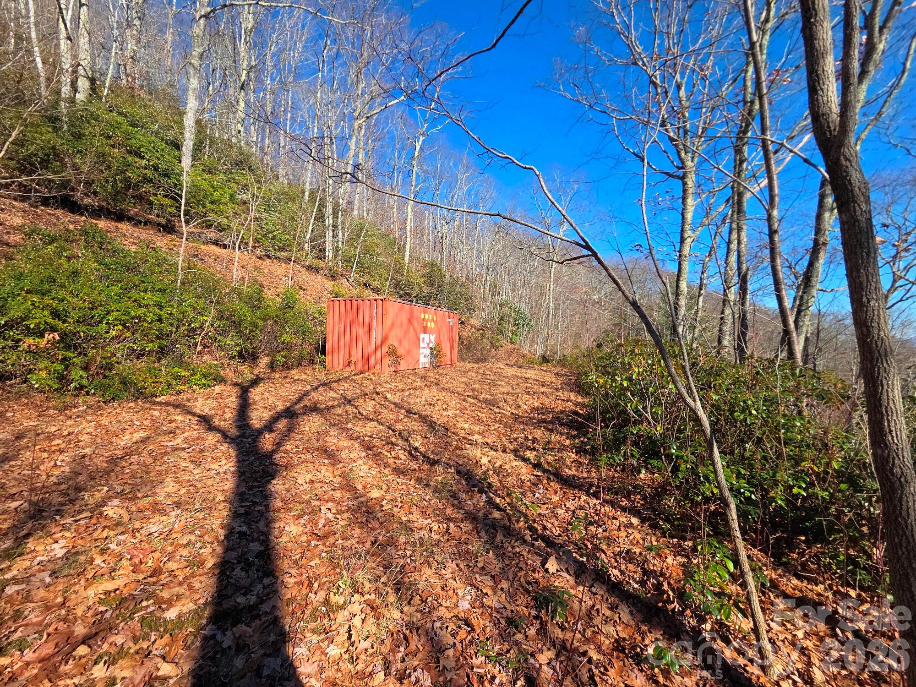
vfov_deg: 89.9
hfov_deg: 106.2
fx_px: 344
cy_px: 344
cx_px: 458
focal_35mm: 13
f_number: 2.2
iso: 50
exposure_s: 1/992
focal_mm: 2.2
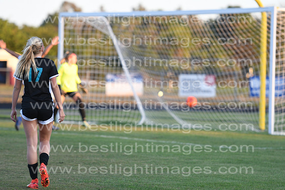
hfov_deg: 8.3
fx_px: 1960
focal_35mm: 248
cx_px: 142
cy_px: 95
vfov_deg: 5.6
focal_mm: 165
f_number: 2.8
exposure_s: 1/800
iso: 400
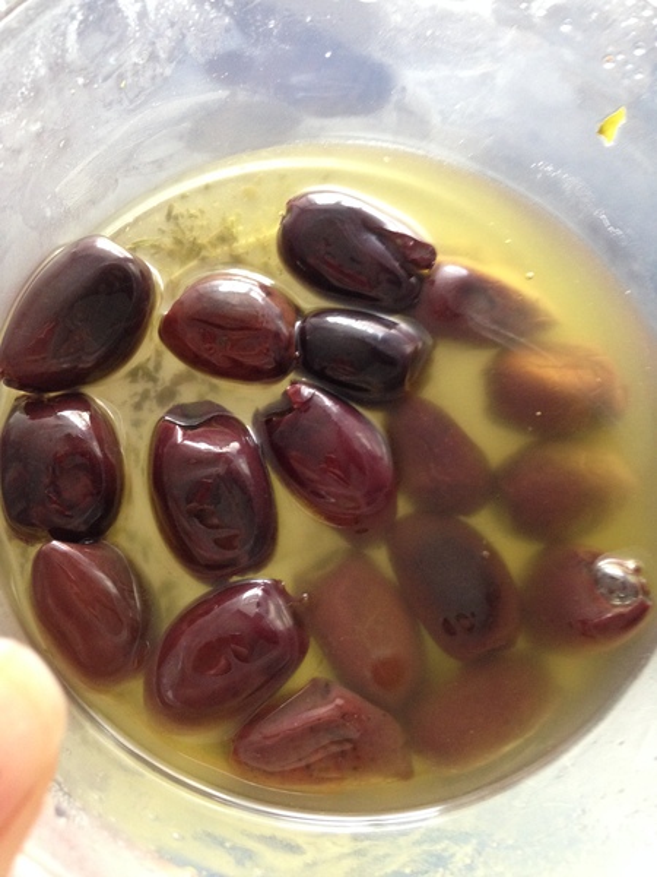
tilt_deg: -75.7
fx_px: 835
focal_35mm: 33
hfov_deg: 42.9
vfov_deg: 55.4
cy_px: 438
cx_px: 328
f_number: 2.4
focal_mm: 4.12
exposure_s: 1/20
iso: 200
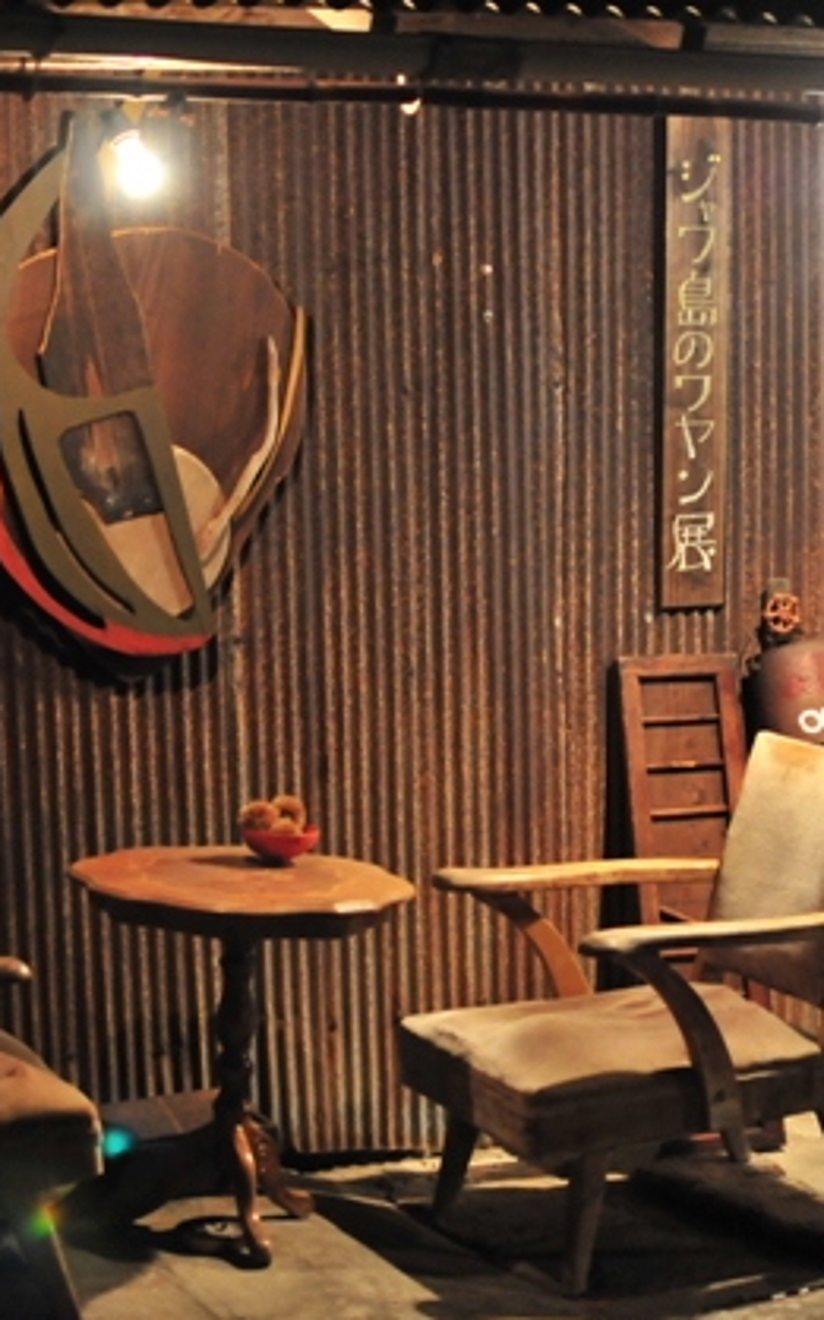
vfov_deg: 25.3
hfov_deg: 15.9
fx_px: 2940
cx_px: 515
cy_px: 668
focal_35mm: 82
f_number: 1.8
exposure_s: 1/50
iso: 1250
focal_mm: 35
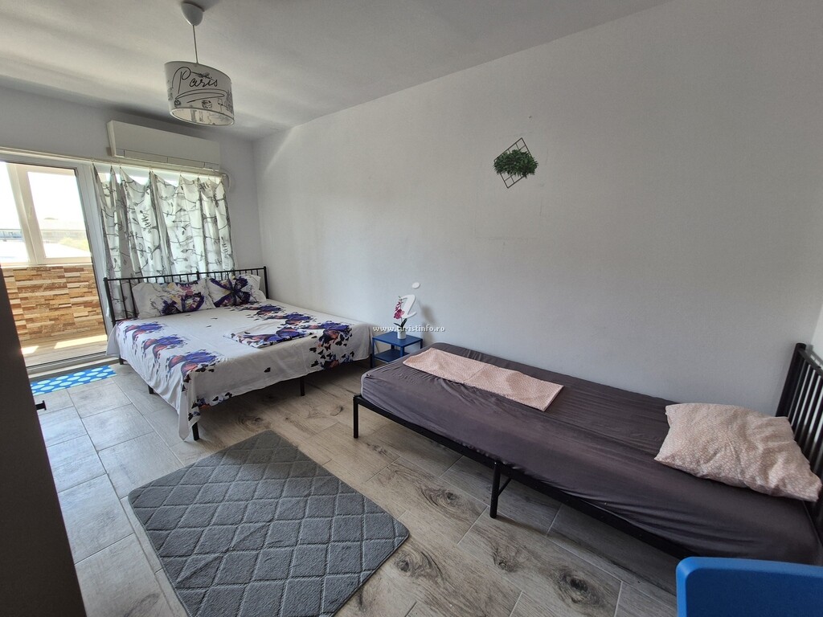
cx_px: 412
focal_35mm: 13
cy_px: 308
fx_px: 309
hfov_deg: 106.2
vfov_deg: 89.9
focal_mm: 2.2
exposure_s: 1/50
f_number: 2.2
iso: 80
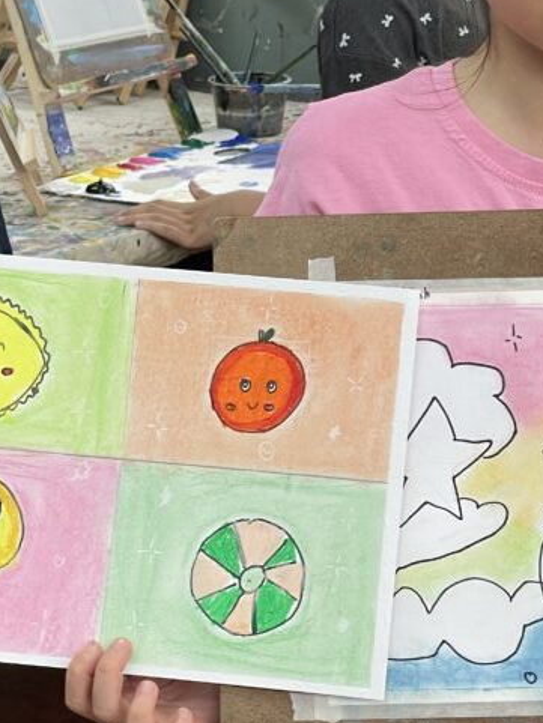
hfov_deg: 13.7
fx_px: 2258
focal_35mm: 108
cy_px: 183
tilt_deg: -11.3
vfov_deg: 18.1
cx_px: 418
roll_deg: -0.1
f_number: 2
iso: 40
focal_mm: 6
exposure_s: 1/100
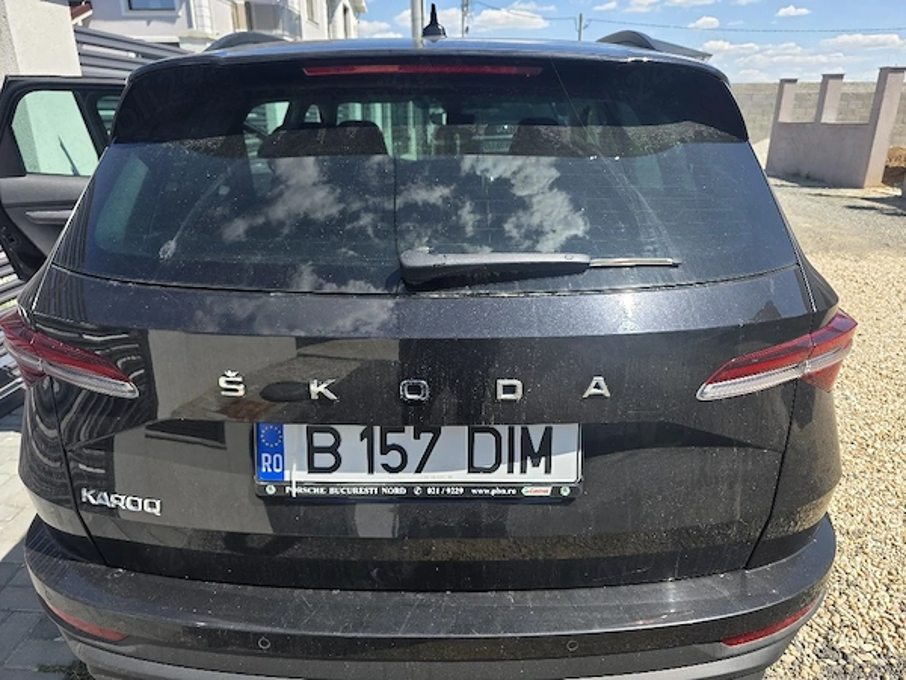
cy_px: 340
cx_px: 453
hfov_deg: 73.9
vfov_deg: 58.9
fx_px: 602
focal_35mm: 23
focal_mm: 6.3
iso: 80
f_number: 1.7
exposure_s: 1/3333
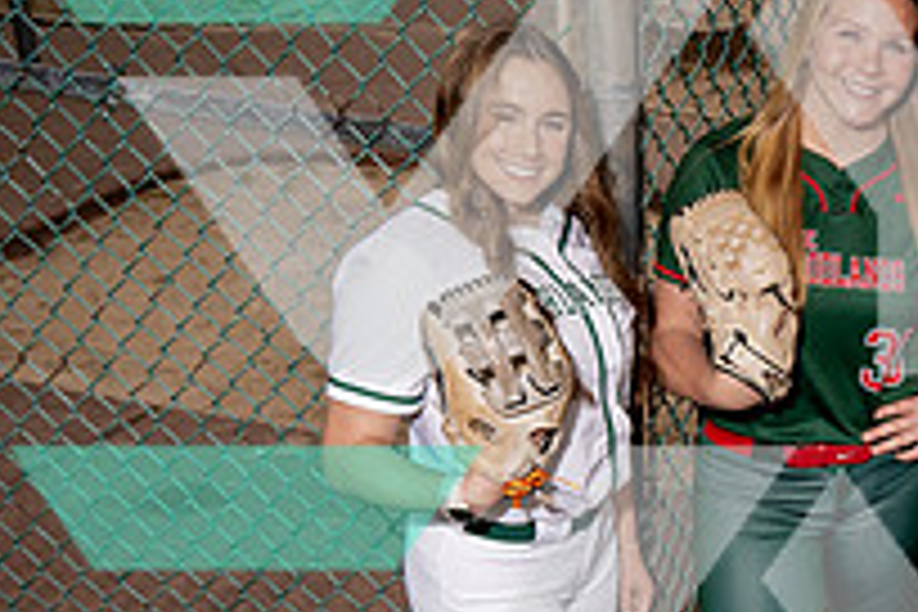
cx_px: 1156
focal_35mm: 74
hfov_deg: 24.3
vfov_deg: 17.7
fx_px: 1887
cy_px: 686
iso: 100
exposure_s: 1/250
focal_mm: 26
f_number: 8
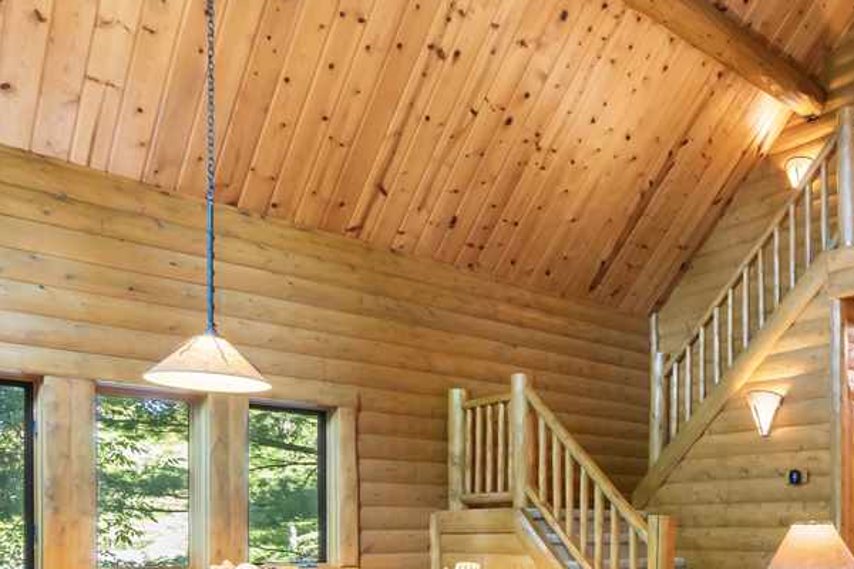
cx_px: 796
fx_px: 759
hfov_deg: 50.7
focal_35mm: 32
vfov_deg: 38.0
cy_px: 527
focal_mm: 10
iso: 200
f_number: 7.1
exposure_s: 2.5
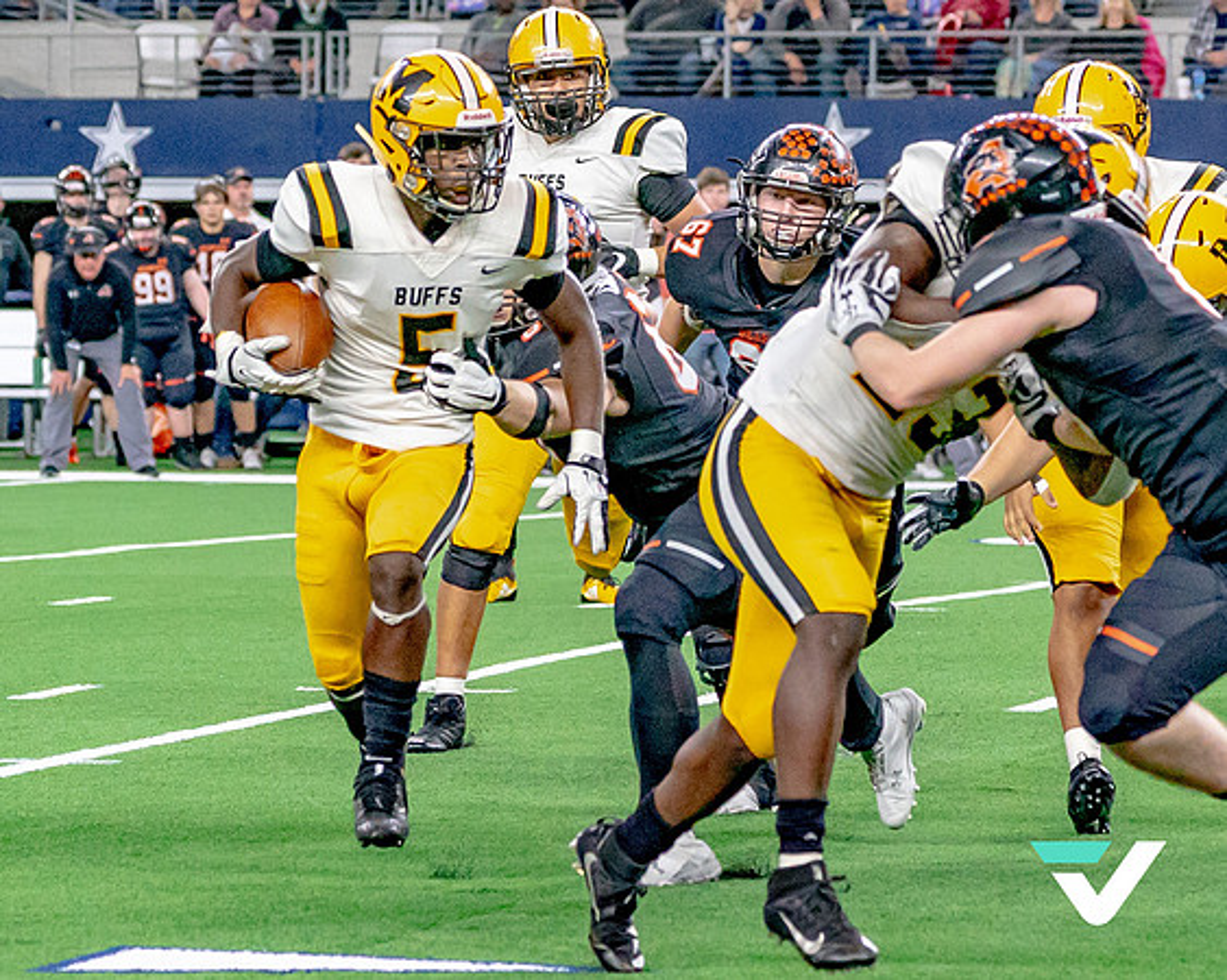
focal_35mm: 268
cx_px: 609
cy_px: 320
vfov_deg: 5.8
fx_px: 9716
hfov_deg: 7.2
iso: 5000
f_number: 5.6
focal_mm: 135
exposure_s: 1/1500
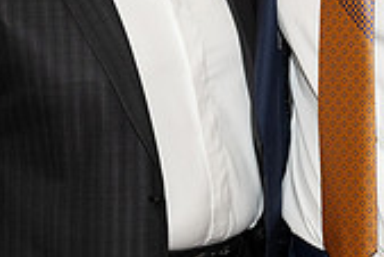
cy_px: 43
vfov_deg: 8.0
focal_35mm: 172
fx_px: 1836
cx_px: 493
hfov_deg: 11.6
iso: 800
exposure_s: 1/100
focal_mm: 39
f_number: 5.6
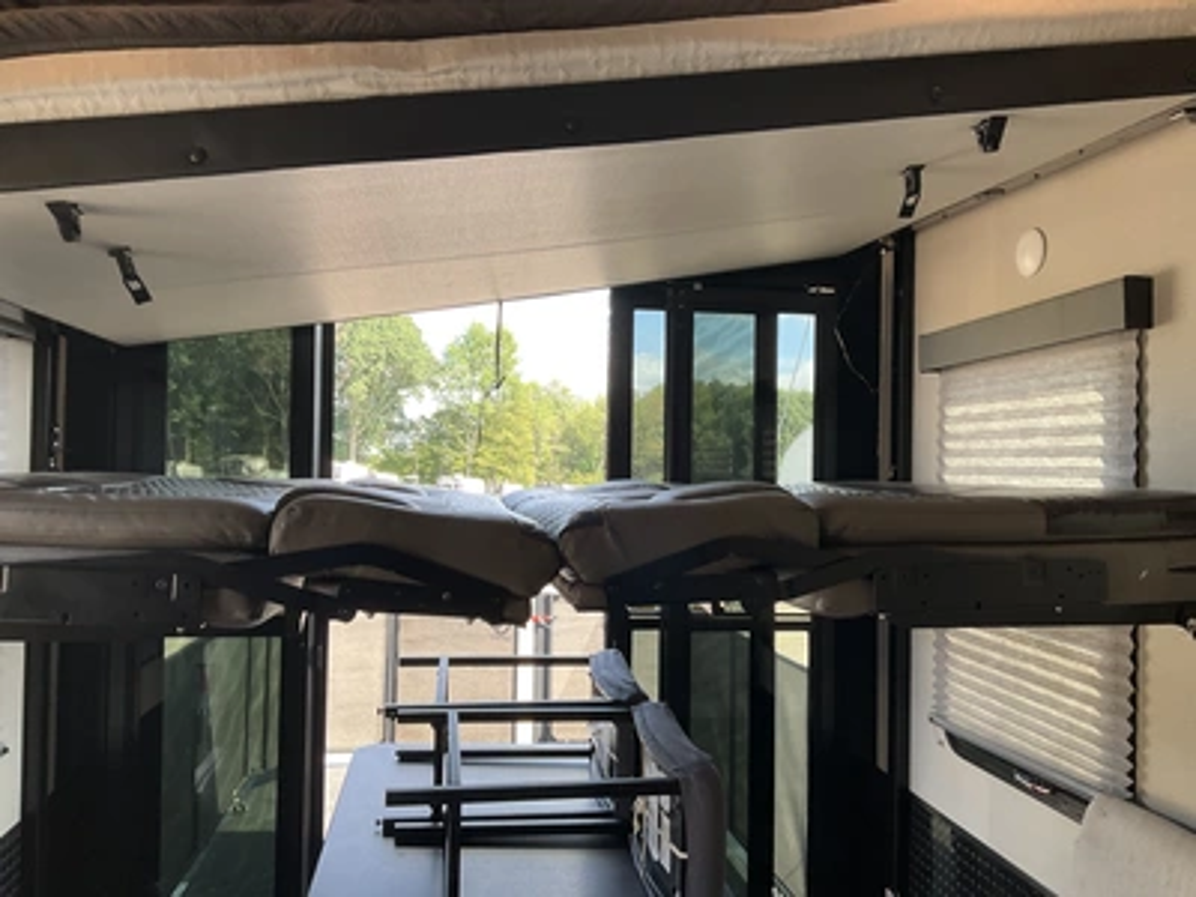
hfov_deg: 61.7
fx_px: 1002
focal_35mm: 29
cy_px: 448
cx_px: 598
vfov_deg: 48.2
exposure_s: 1/122
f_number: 1.8
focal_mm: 3
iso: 32
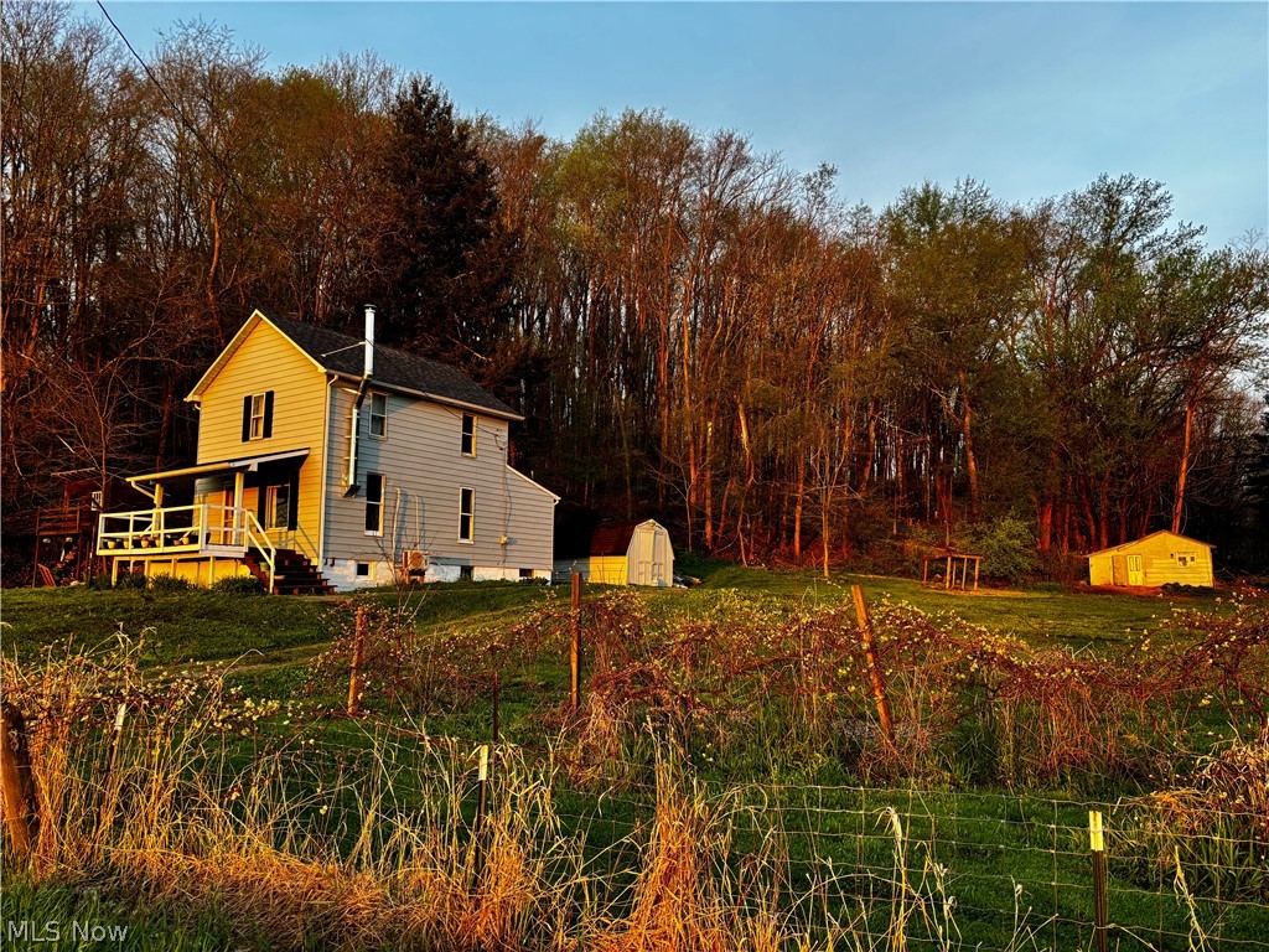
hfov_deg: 67.3
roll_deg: -0.2
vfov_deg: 53.1
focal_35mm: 26
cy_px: 476
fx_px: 953
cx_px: 634
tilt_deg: +8.0
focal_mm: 5.96
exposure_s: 1/121
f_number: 1.6
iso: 100
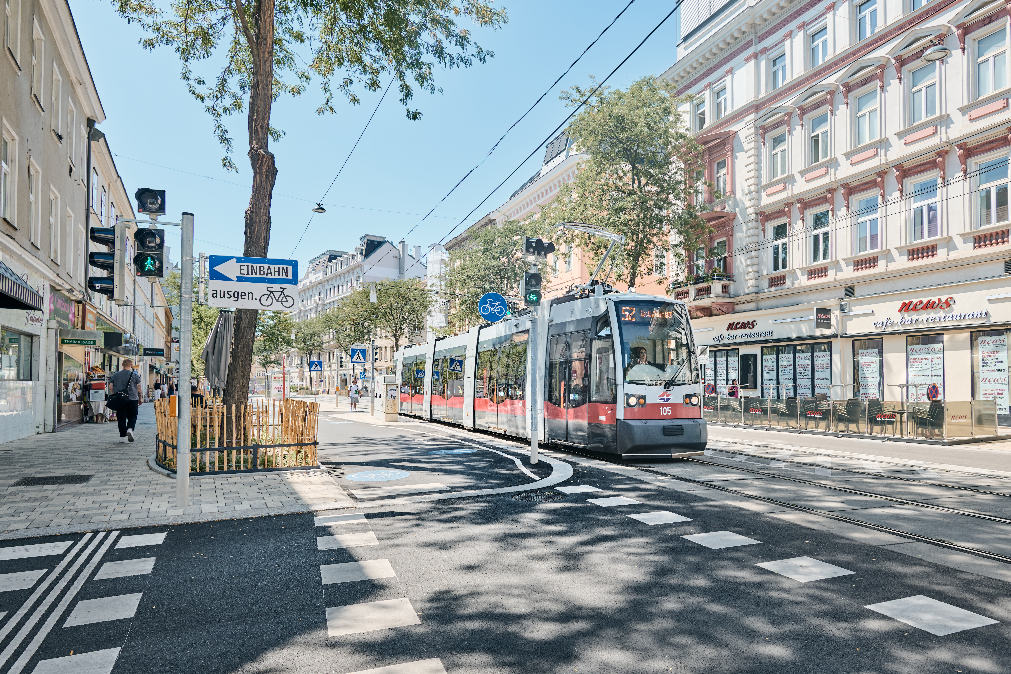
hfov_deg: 78.4
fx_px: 618
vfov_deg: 57.1
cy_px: 366
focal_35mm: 22
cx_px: 551
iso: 100
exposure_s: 1/400
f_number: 5.6
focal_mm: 20
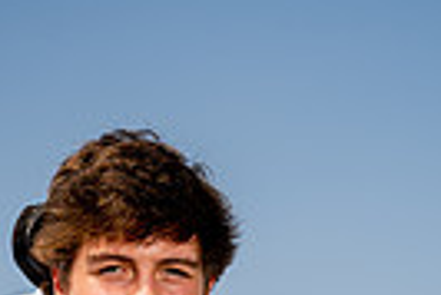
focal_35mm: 200
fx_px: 2453
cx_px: 40
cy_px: 726
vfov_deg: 6.5
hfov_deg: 10.2
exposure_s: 1/250
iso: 100
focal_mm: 59
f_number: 7.1
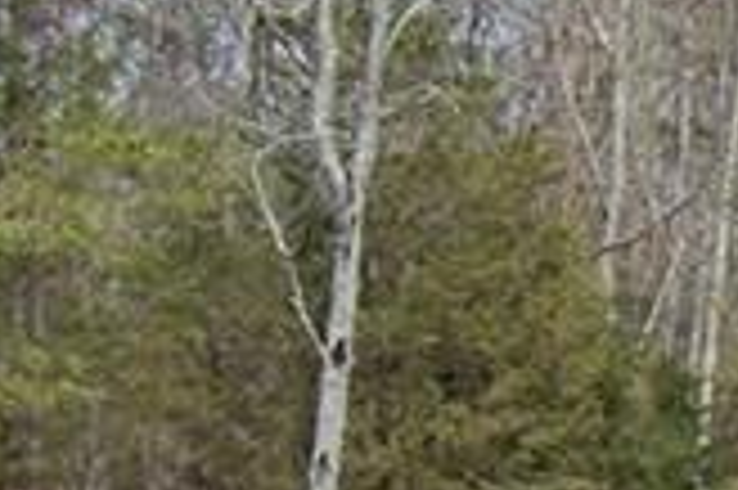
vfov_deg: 6.3
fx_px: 4405
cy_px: 674
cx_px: 2007
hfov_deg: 8.4
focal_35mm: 215
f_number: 8
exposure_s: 1/250
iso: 200
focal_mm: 23
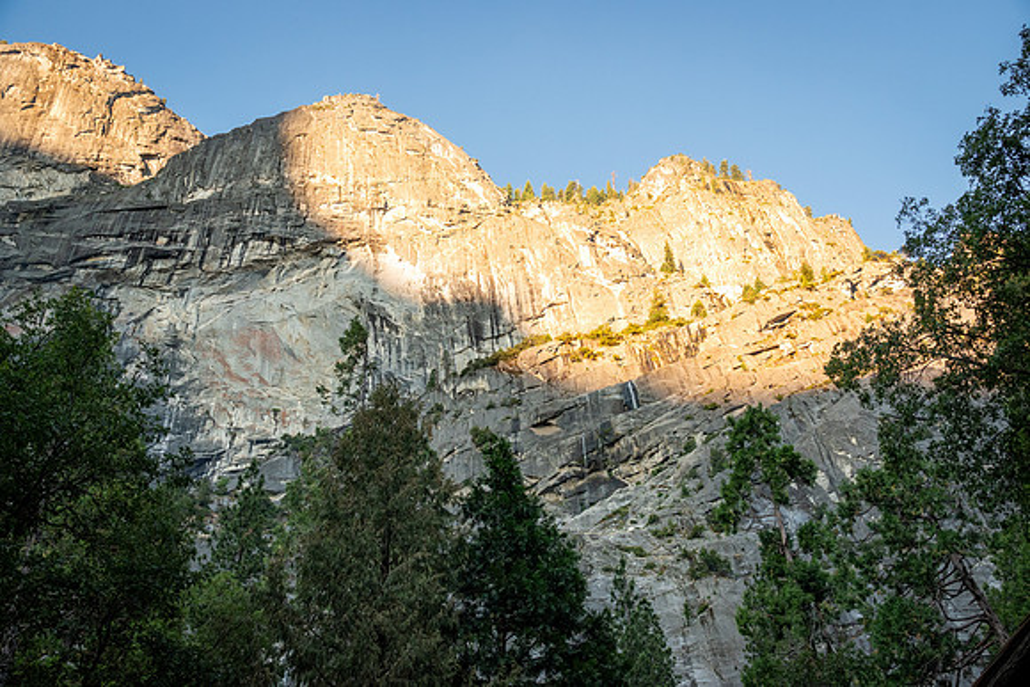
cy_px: 344
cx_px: 515
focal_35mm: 39
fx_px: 1116
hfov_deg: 49.5
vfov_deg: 34.2
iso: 250
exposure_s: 1/500
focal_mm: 14.16
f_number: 3.2
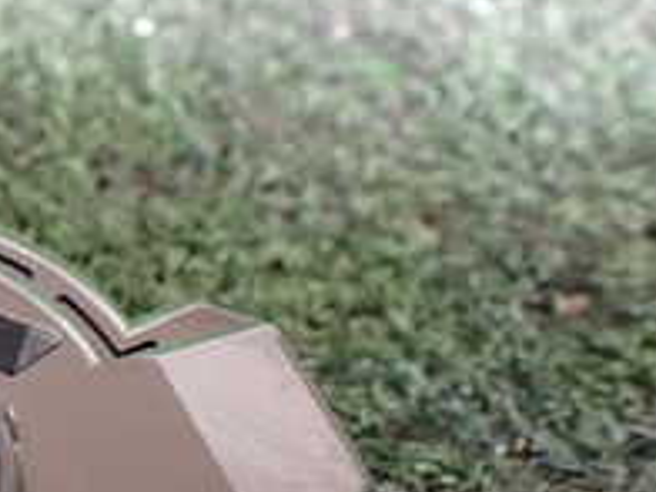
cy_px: 308
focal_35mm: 92
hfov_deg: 19.2
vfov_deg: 16.0
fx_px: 1743
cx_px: -268
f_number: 2.3
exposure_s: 1/30
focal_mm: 5.4
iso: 800
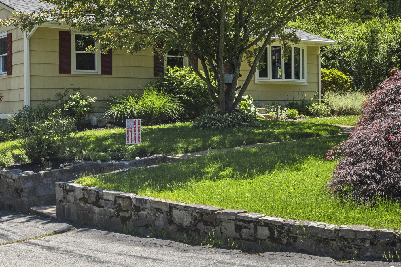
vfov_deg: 25.3
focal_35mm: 53
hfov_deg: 37.3
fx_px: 590
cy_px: 70
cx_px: 155
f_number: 9
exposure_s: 1/125
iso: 320
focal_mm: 30
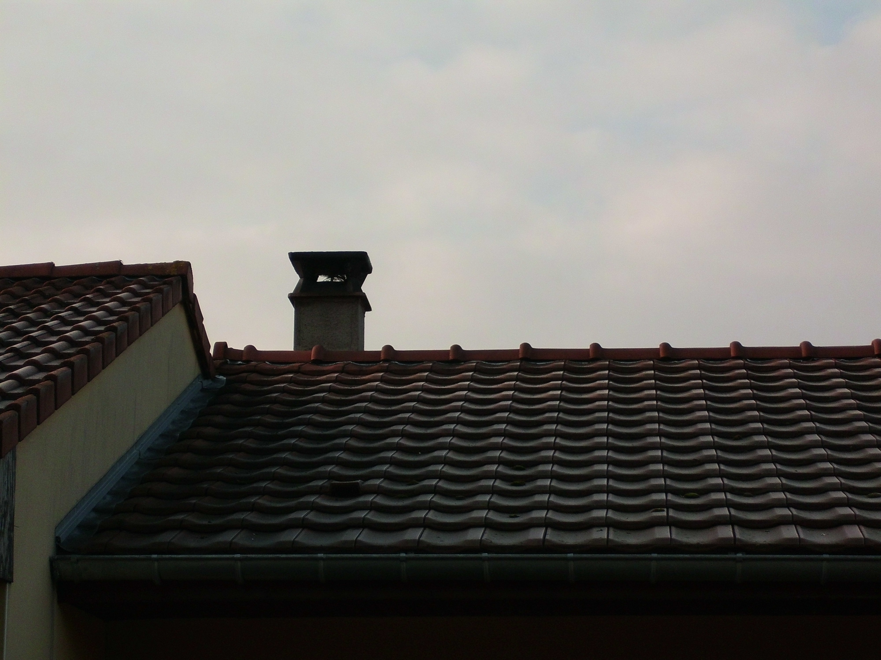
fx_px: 2723
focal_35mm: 107
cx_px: 440
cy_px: 330
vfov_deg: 13.8
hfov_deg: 18.4
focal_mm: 18.9
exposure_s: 1/250
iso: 64
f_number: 5.4
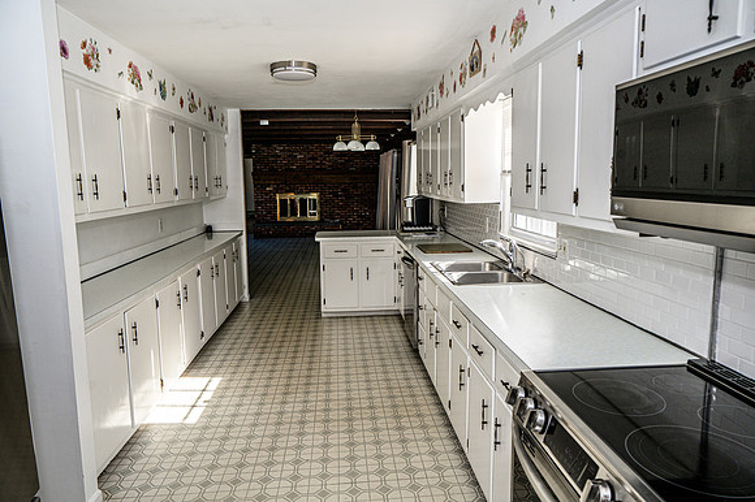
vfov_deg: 53.1
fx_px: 503
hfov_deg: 73.8
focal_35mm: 24
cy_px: 251
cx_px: 378
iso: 400
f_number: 6.3
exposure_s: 1/200
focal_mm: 24
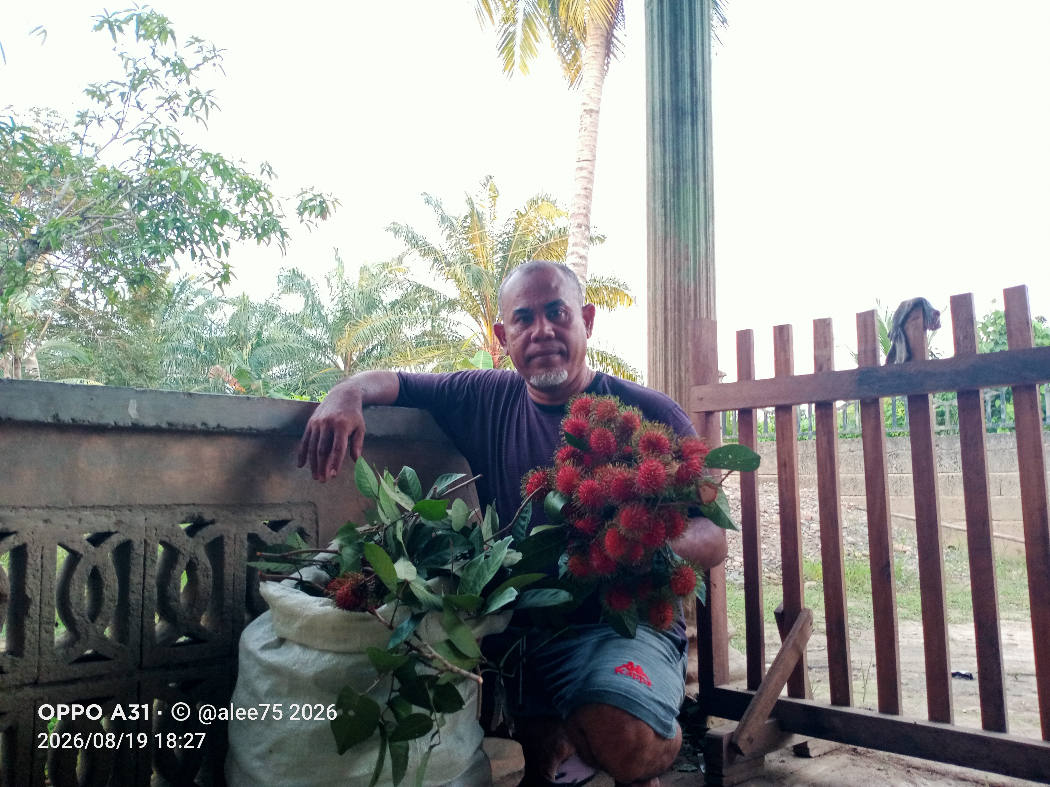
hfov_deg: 63.4
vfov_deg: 49.7
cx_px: 525
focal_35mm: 28
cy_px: 394
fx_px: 849
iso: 200
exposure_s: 1/33.3
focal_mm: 4.05
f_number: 1.8
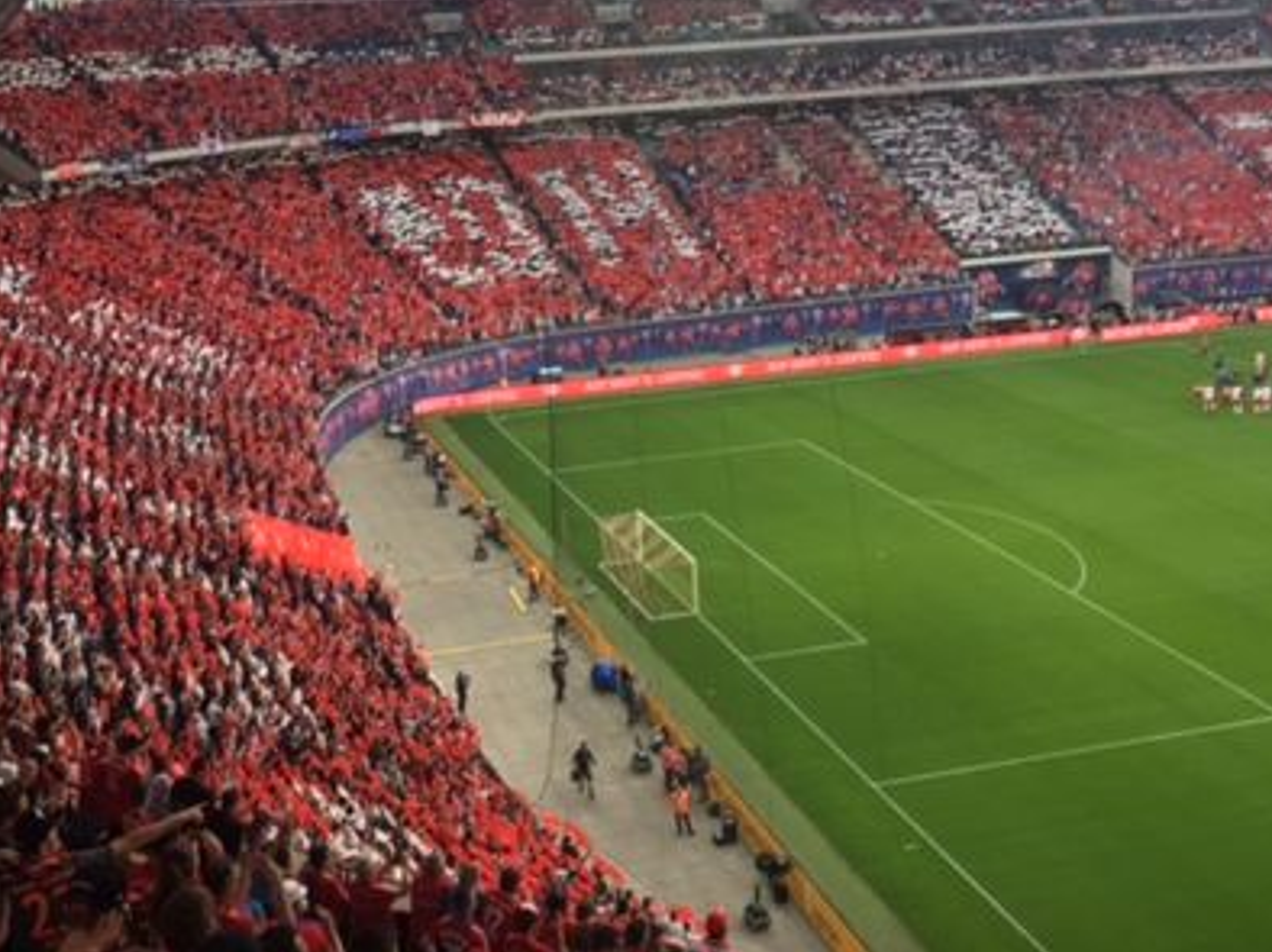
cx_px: 475
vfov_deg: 33.9
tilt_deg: -10.2
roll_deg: +2.7
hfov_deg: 44.4
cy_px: 302
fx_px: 1542
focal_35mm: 42
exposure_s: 1/100
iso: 25
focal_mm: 4.15
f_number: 2.2
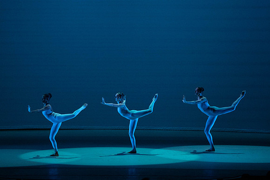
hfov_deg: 11.5
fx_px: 1343
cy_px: 90
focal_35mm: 179
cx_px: 135
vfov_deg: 7.7
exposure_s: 1/400
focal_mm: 179
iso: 16000
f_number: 5.6
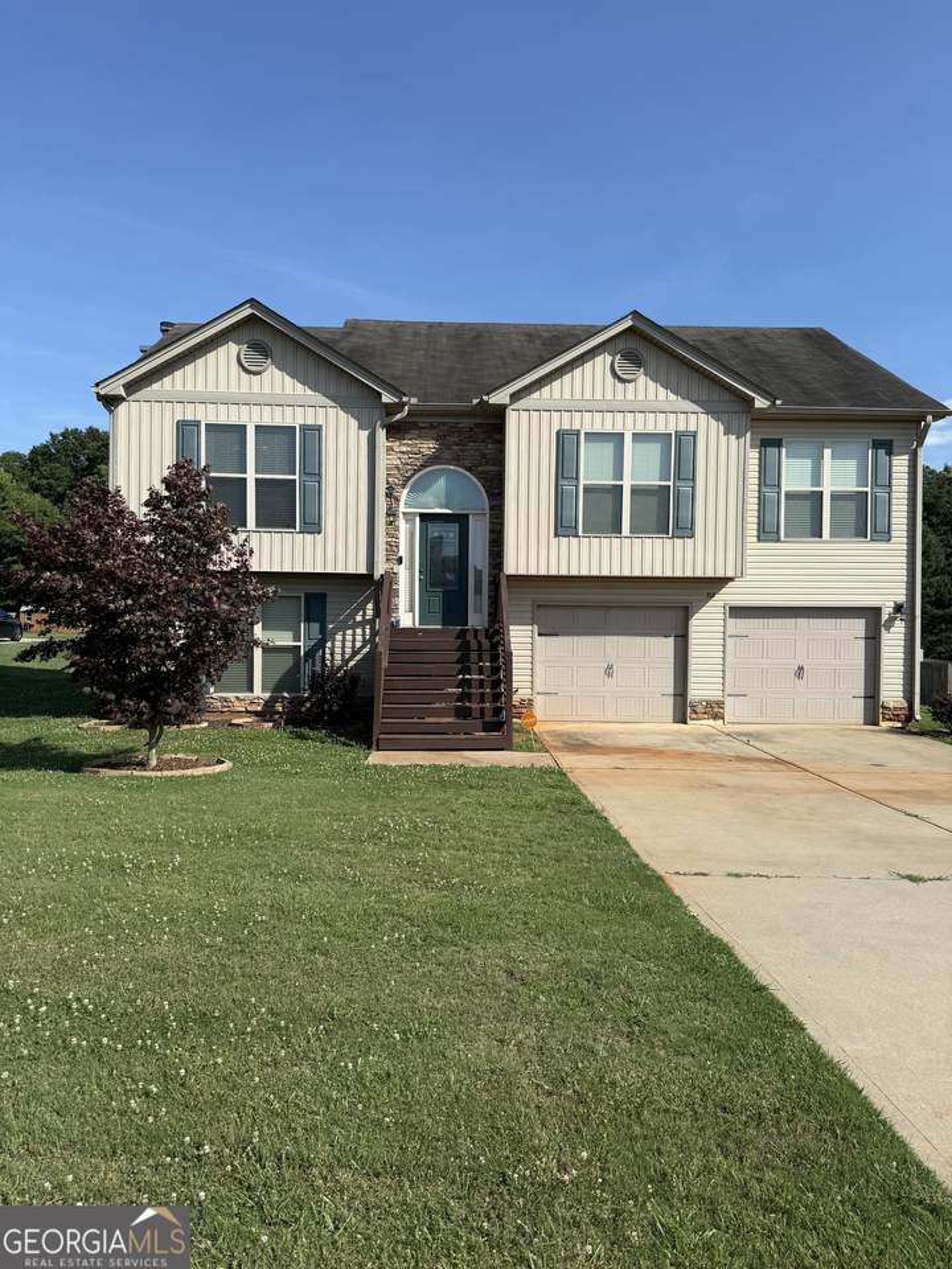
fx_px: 880
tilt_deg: -0.4
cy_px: 634
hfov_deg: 56.8
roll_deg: -0.1
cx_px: 476
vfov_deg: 71.6
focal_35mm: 24
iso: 80
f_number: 1.78
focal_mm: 6.76
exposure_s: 1/4673
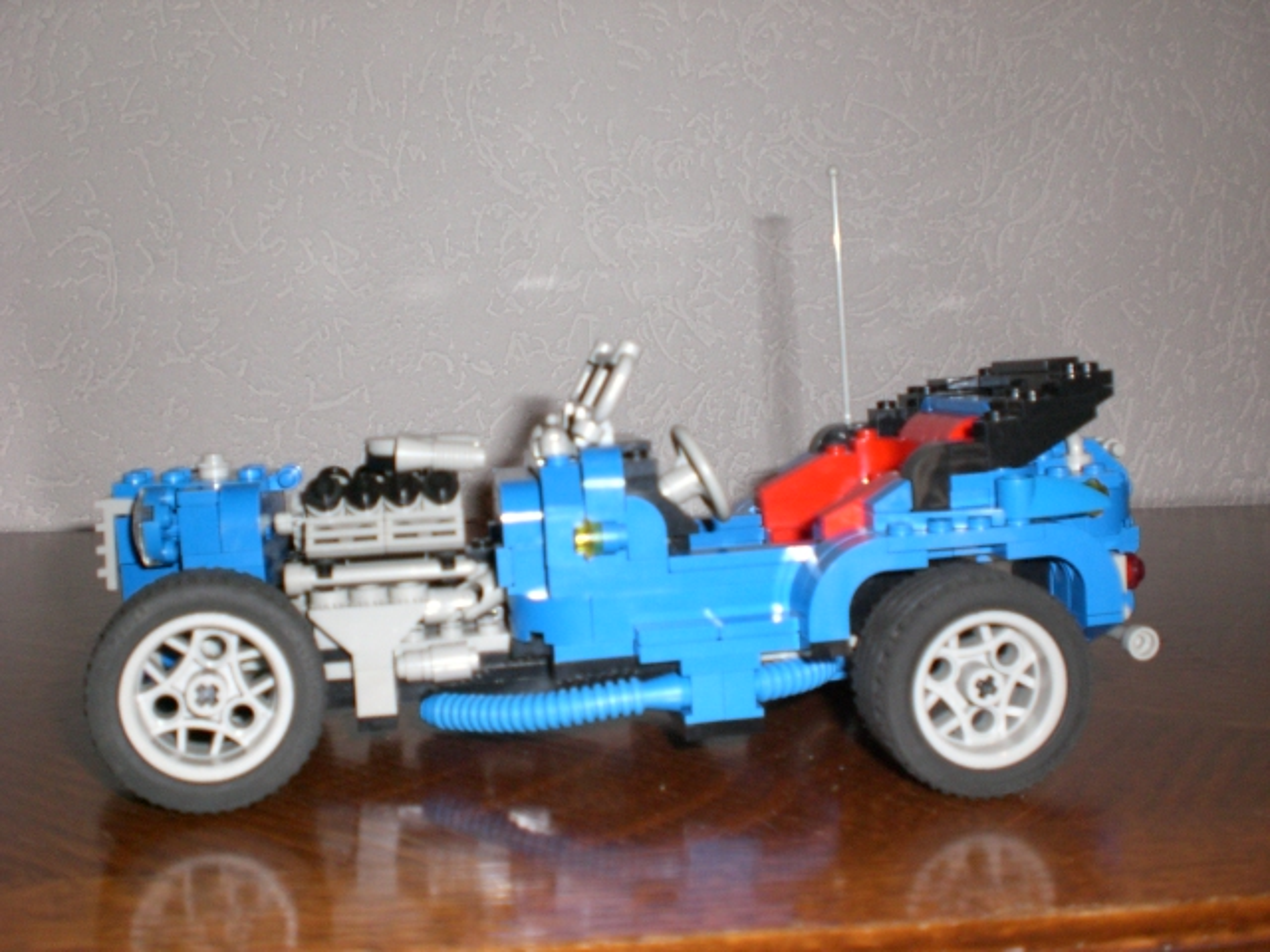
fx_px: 1394
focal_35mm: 38
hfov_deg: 49.0
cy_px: 476
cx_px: 635
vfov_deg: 37.7
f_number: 3.1
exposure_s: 1/60
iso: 200
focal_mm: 6.3
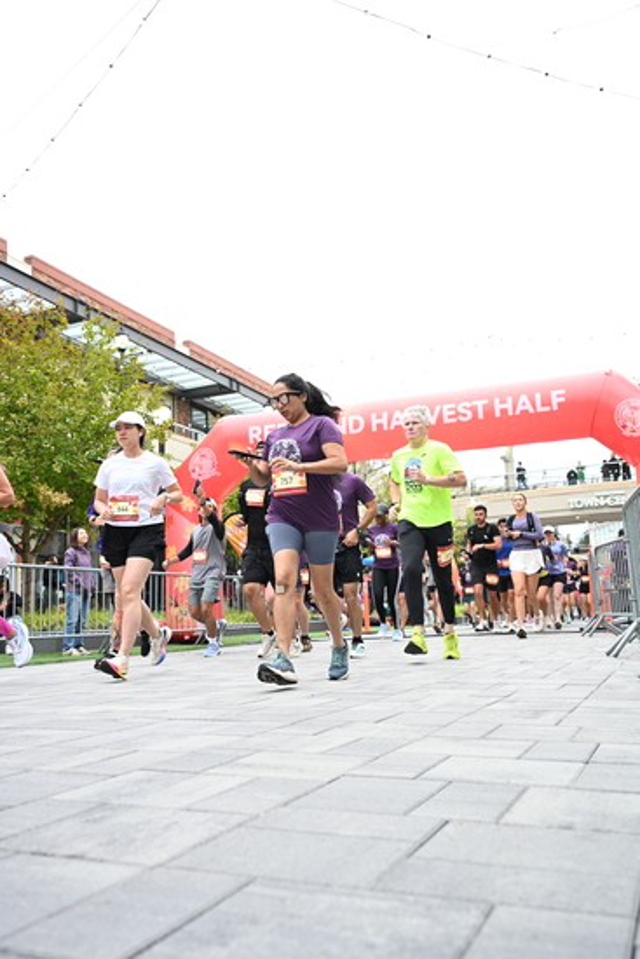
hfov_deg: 42.3
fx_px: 826
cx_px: 320
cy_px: 480
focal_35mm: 31
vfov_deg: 60.3
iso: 2000
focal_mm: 31
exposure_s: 1/640
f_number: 4
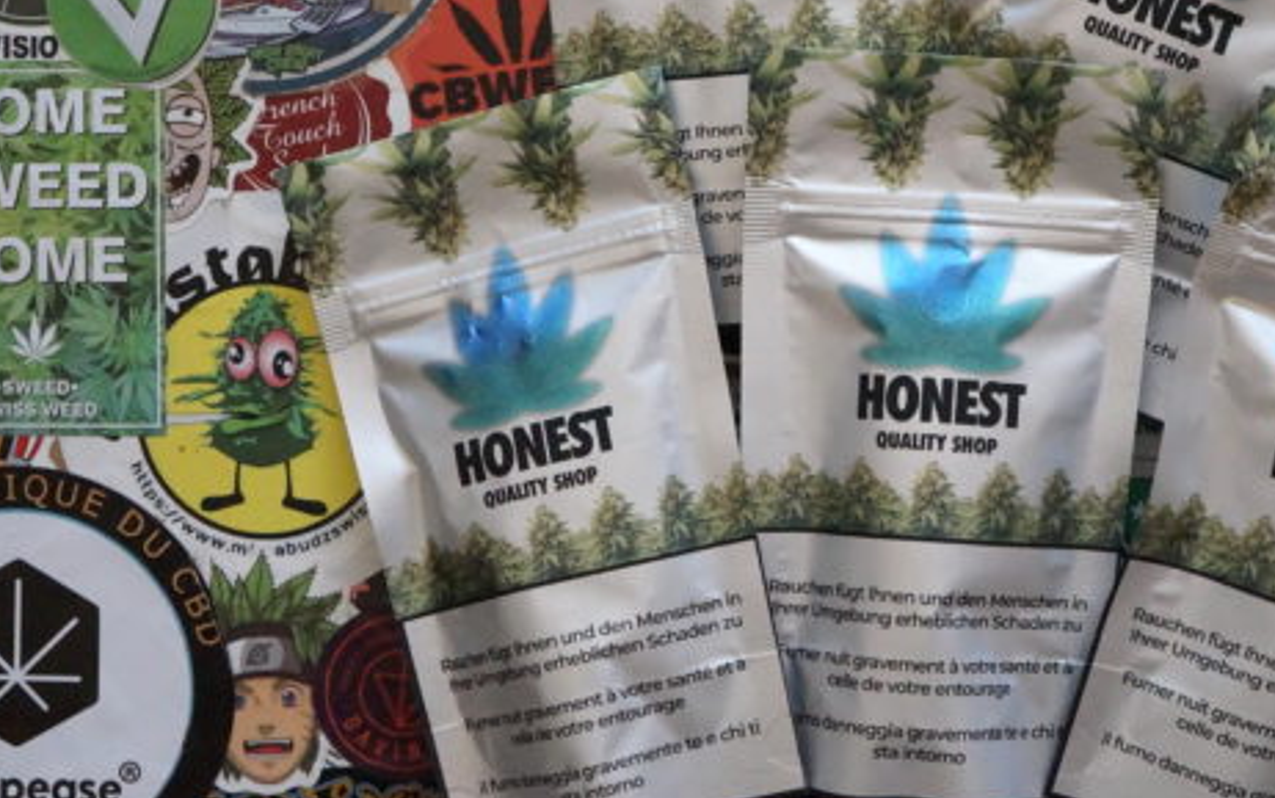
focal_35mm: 61
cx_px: 944
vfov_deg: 21.2
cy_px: 253
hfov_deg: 32.9
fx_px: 2120
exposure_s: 1/200
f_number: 13
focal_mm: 24
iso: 6400
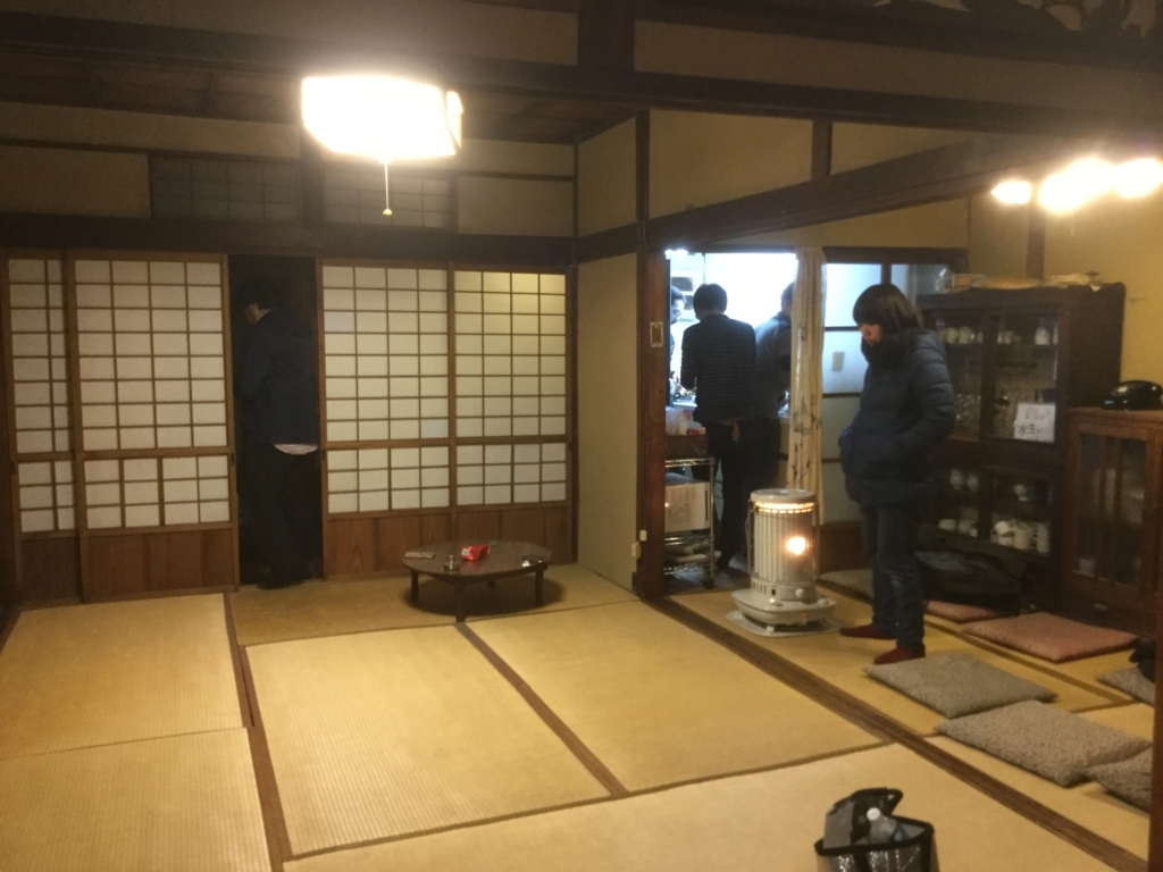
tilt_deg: -4.8
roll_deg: -1.2
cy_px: 436
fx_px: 1042
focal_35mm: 31
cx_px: 582
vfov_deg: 45.4
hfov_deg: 58.4
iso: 200
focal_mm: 3.3
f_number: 2.4
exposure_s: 1/24
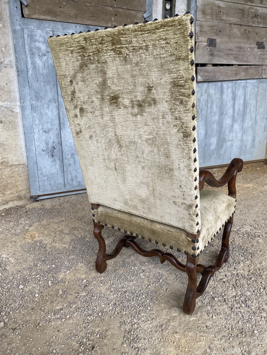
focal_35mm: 26
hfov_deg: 53.1
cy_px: 178
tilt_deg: -15.0
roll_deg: -0.2
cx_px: 134
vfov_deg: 67.3
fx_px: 267
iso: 125
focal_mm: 4.25
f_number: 1.8
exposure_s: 1/119
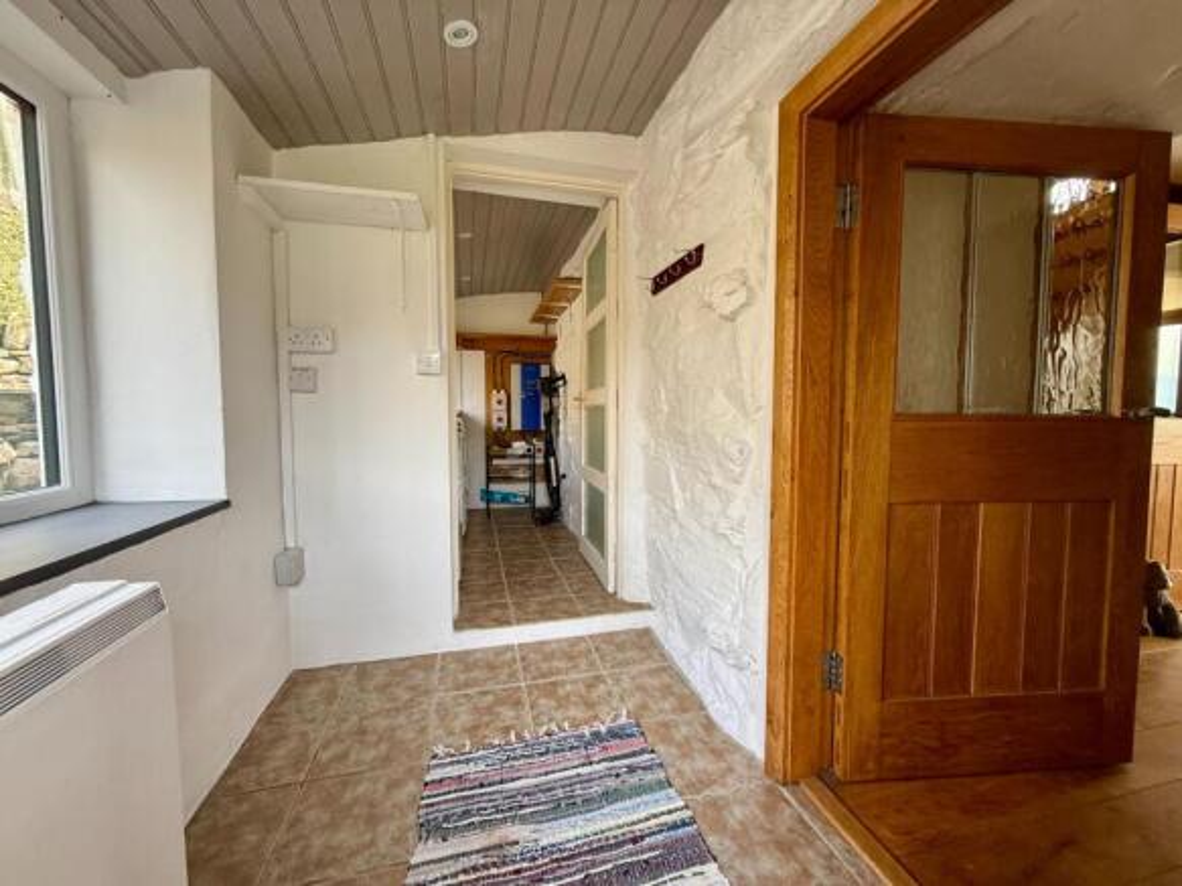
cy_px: 443
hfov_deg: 102.1
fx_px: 478
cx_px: 591
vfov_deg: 85.7
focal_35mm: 14
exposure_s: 1/99
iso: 80
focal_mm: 2.22
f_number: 2.2
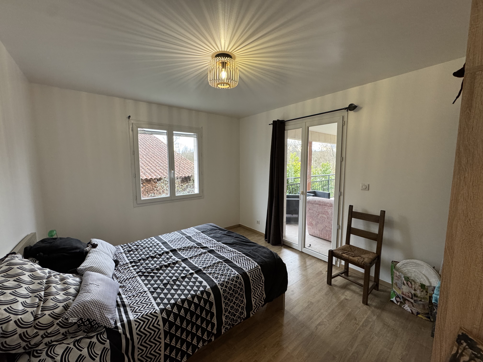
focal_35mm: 14
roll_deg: +0.6
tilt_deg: -5.2
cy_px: 181
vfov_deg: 85.7
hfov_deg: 102.1
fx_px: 195
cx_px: 242
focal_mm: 2.22
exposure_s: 1/99
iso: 320
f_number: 2.2
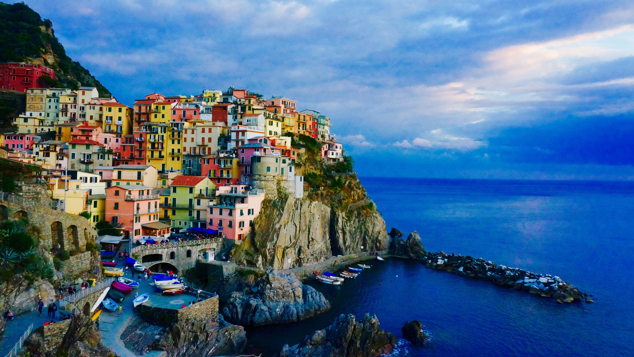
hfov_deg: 71.9
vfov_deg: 44.3
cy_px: 155
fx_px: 437
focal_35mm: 26
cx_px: 308
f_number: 14
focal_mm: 16
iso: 1250
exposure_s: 1/60
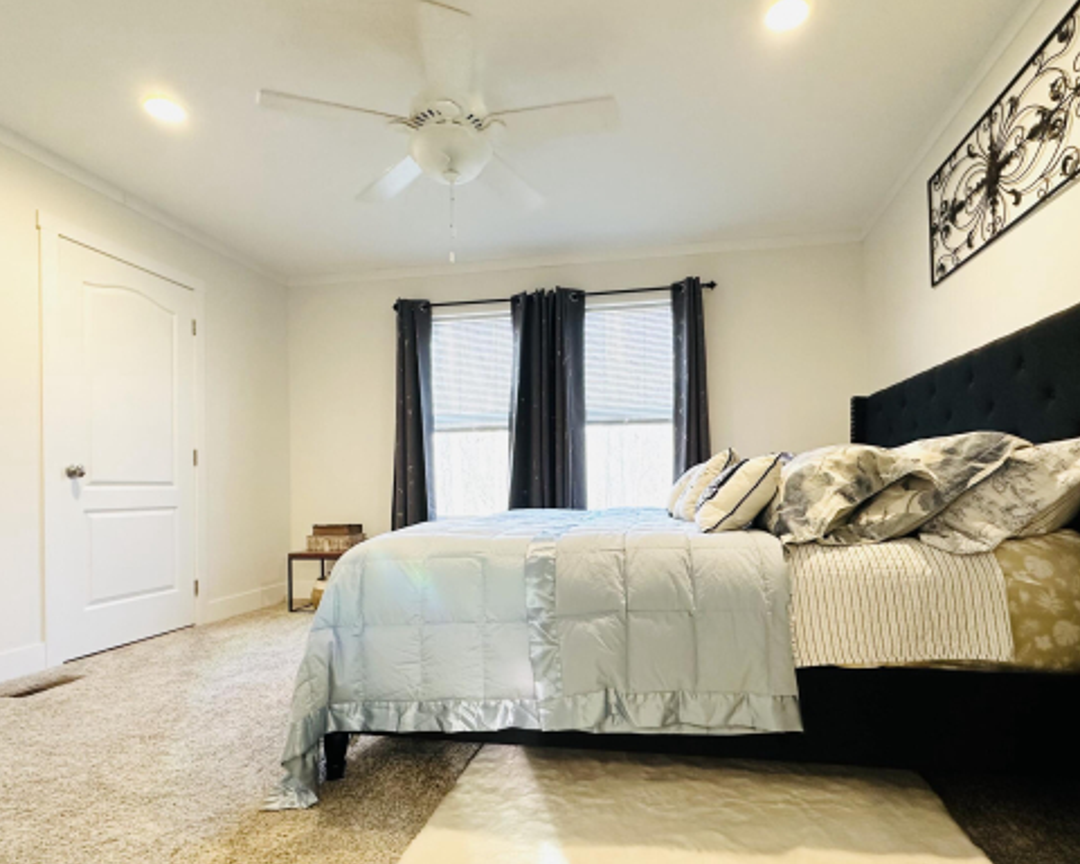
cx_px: 564
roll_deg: +0.4
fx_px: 607
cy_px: 484
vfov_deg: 70.6
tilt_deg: +0.0
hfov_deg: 83.2
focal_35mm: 19
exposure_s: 1/120
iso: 250
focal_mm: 2.22
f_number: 2.2
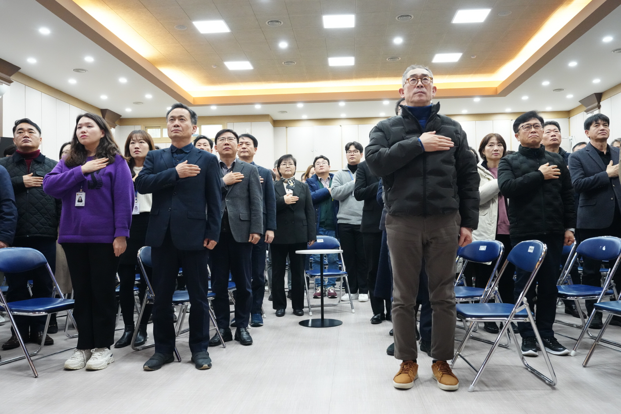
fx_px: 517
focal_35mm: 30
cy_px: 207
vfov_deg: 43.6
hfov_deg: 61.9
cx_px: 310
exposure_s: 1/160
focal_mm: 30
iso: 6400
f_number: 5.6
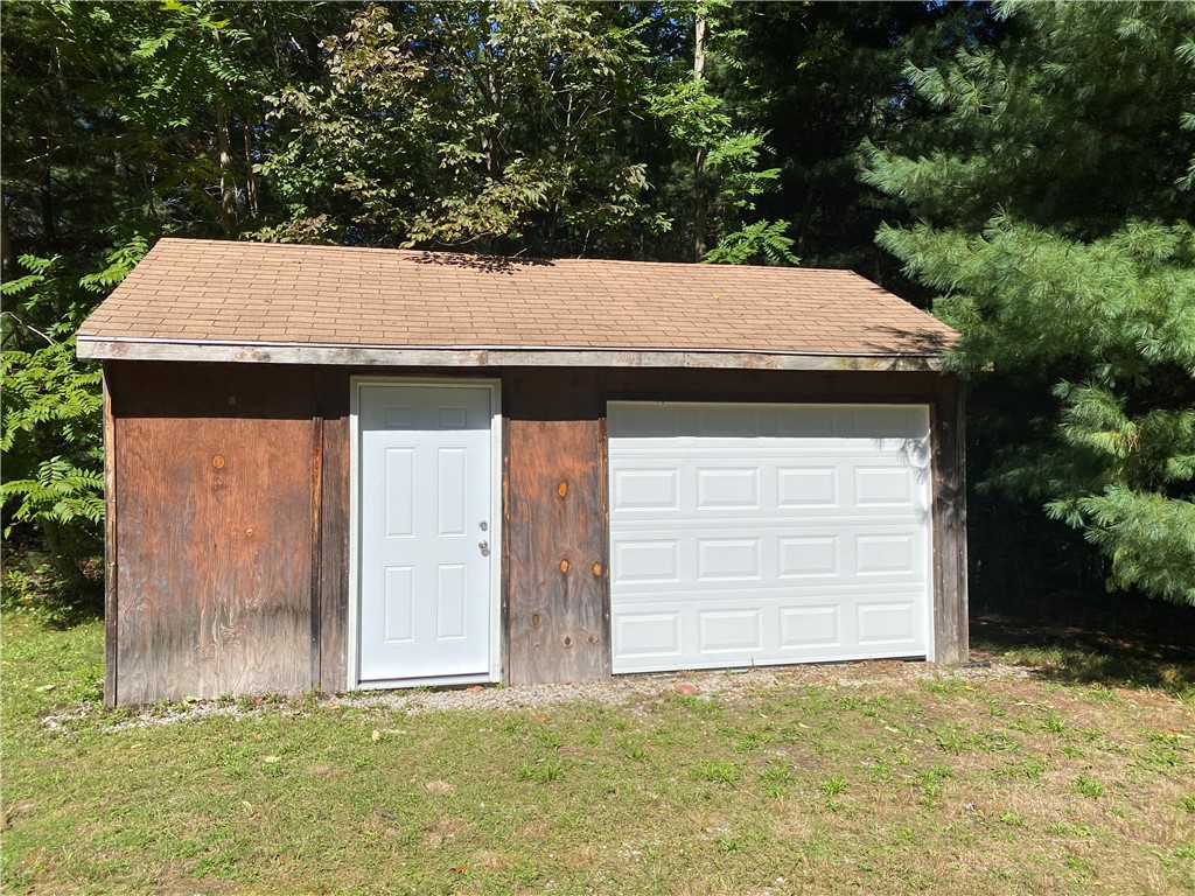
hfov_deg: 67.3
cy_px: 448
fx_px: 898
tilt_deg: -1.2
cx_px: 598
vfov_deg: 53.1
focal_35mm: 26
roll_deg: -0.6
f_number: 1.8
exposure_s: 1/4115
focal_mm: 4.25
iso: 32
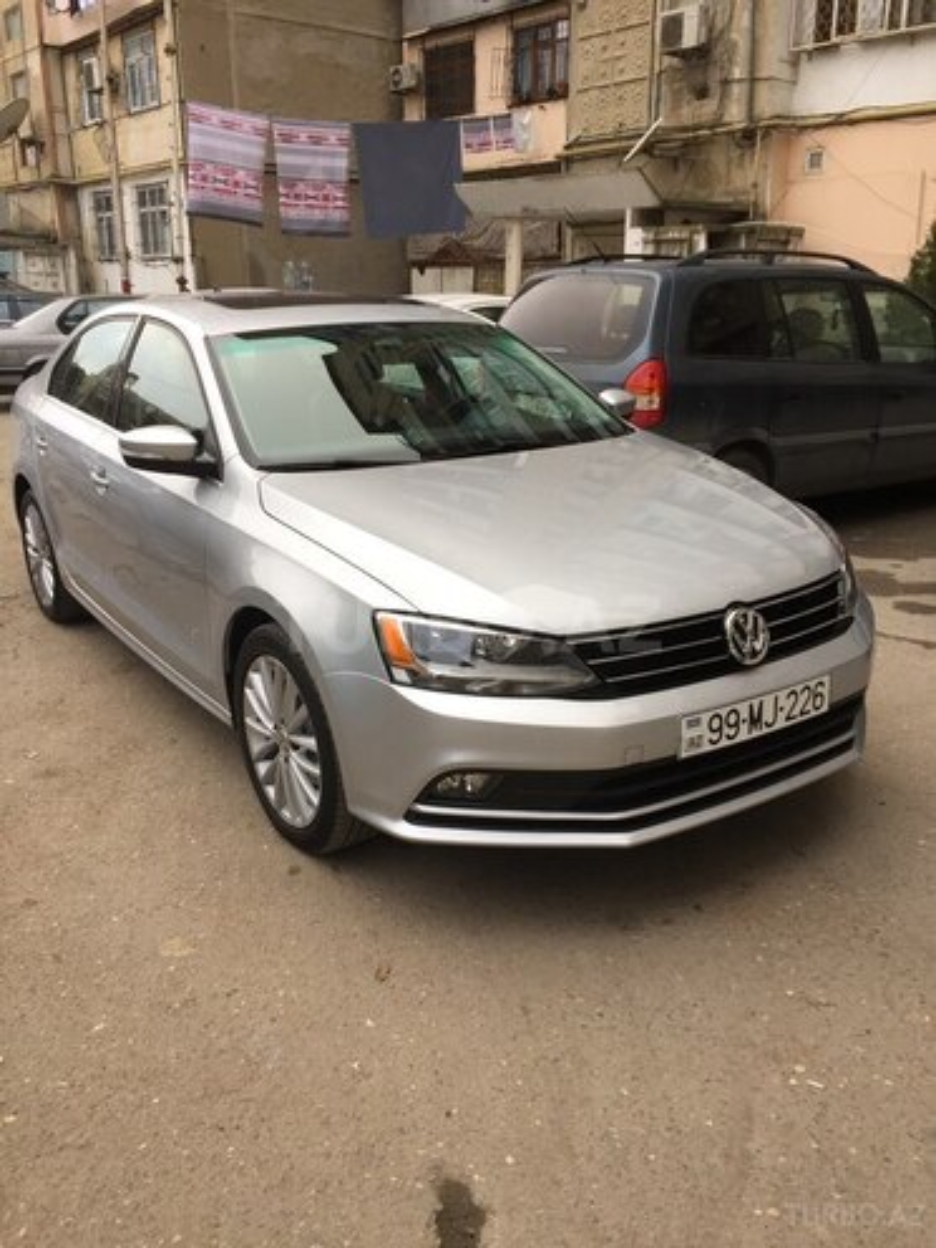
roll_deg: +0.7
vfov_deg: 61.7
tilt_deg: -17.0
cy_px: 624
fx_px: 1046
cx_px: 468
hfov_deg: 48.2
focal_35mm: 29
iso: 32
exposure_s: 1/50
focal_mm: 4.15
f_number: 2.2
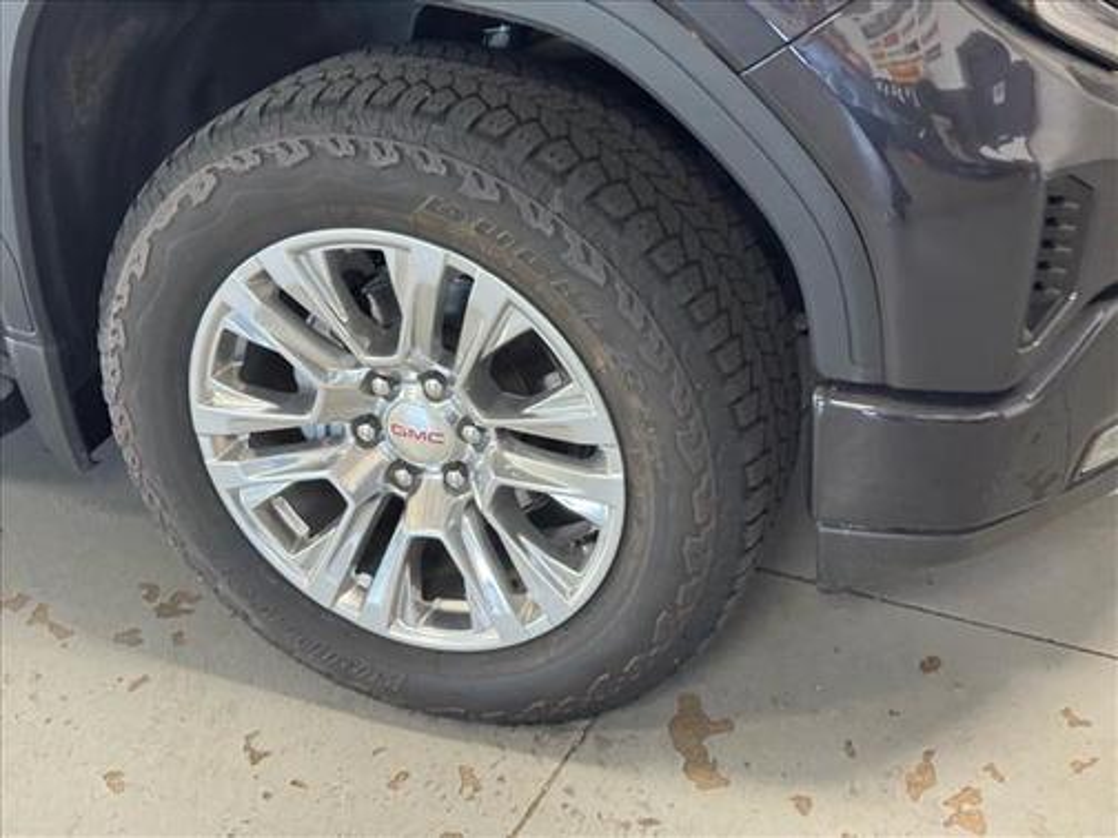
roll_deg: -0.7
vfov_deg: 30.3
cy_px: 419
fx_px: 1550
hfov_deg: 39.7
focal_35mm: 48
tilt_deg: -33.9
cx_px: 559
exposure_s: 1/60
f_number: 1.78
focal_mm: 6.76
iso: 200
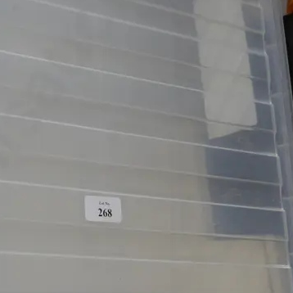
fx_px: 871
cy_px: 49
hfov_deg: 19.0
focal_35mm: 91
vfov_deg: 18.9
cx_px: 73
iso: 200
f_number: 4
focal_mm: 18
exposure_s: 1/100
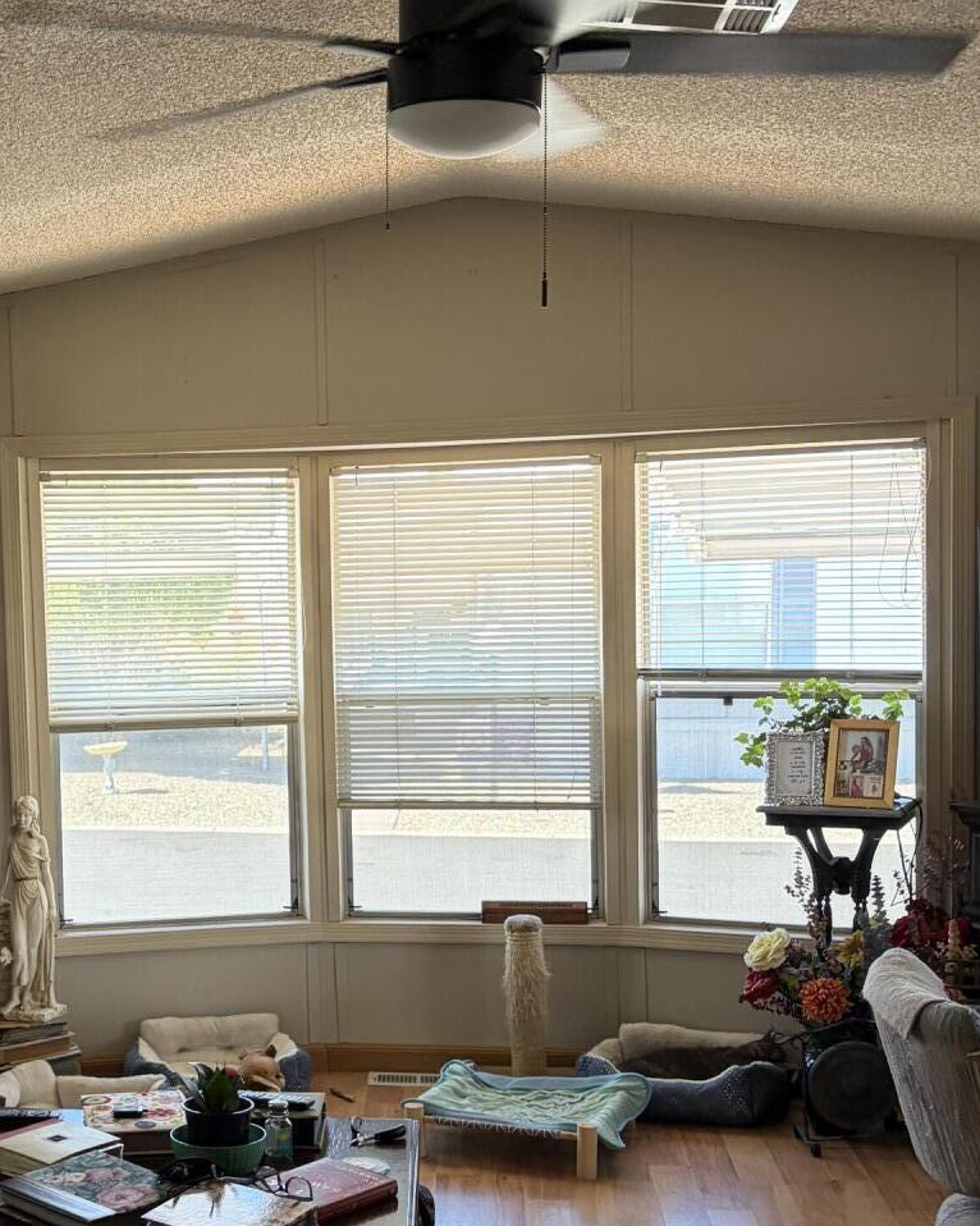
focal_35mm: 53
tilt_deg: -2.7
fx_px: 1922
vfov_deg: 35.3
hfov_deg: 27.7
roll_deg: +1.7
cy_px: 704
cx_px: 132
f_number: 1.6
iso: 125
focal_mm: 5.96
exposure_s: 1/99
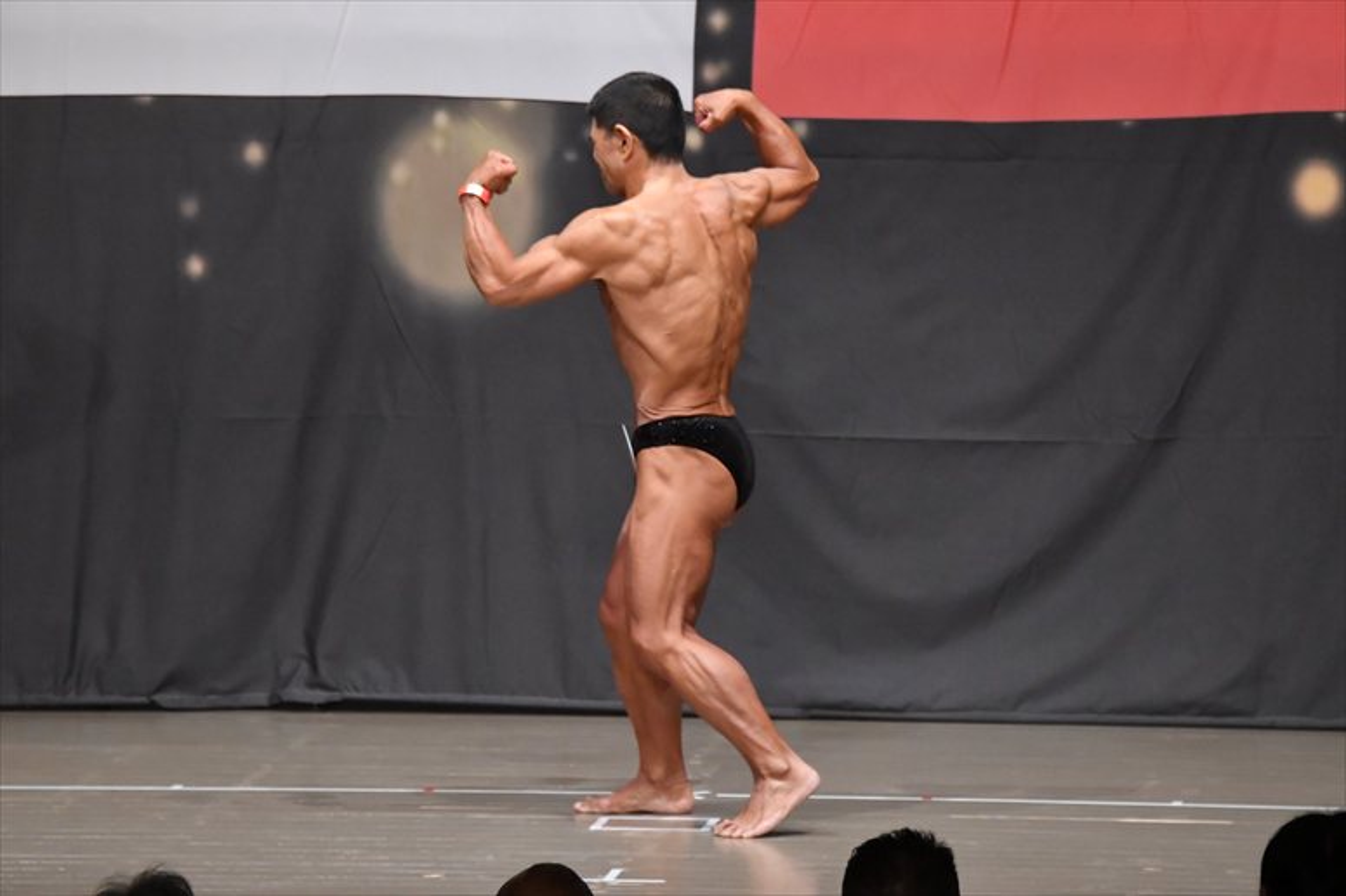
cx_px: 673
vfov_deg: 5.4
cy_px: 448
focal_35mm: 255
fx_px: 9530
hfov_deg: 8.1
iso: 6400
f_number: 5.6
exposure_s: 1/400
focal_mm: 170
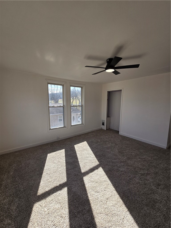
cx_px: 86
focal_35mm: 13
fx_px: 86
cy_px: 114
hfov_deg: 89.9
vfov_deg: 106.2
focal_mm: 2.2
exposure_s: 1/497
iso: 50
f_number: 2.2
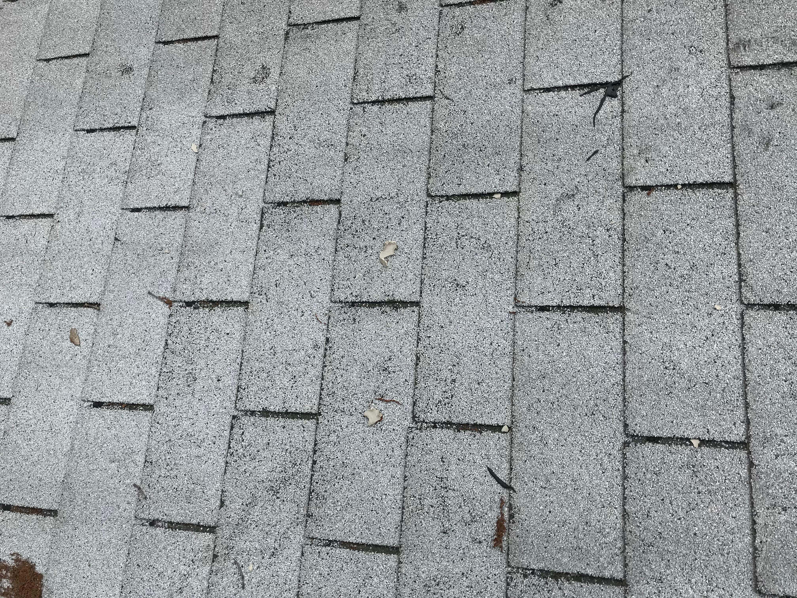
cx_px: 398
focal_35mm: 28
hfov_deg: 63.4
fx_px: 645
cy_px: 299
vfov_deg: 49.7
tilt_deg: -72.4
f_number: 1.8
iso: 20
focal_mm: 3.99
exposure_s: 1/694
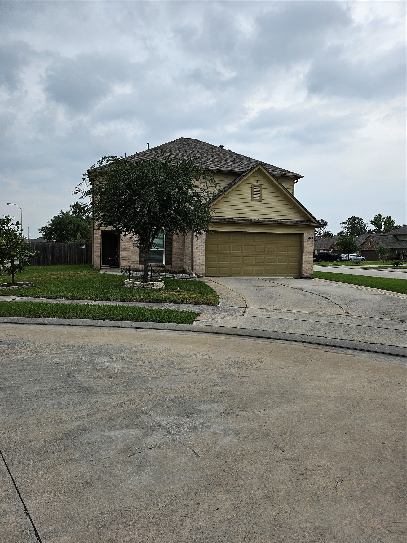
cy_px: 272
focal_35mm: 24
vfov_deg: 71.6
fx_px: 376
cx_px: 204
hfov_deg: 56.8
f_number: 1.8
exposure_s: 1/2671
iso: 50
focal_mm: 5
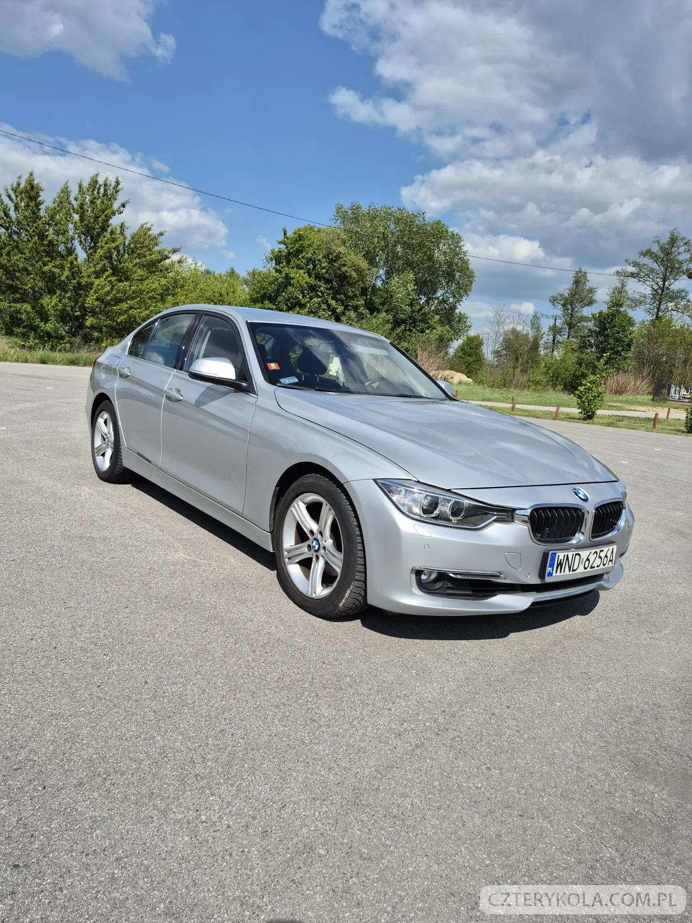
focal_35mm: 23
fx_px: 613
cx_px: 346
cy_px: 462
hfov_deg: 58.9
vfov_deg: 73.9
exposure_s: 1/2536
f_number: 1.8
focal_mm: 5.4
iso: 25
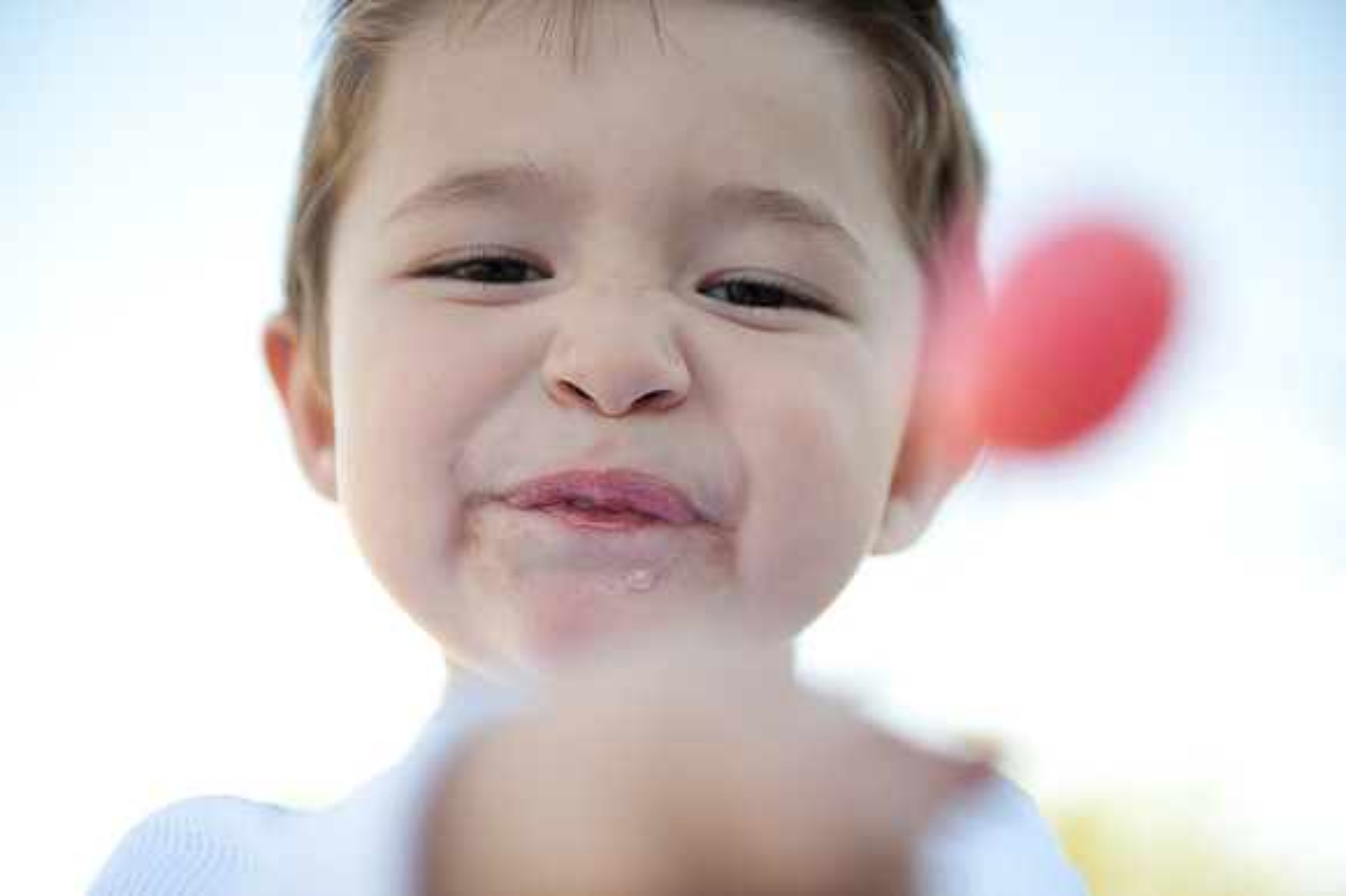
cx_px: 673
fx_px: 2616
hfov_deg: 28.9
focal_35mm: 70
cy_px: 448
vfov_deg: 19.4
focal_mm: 70
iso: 200
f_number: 2.8
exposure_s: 1/500
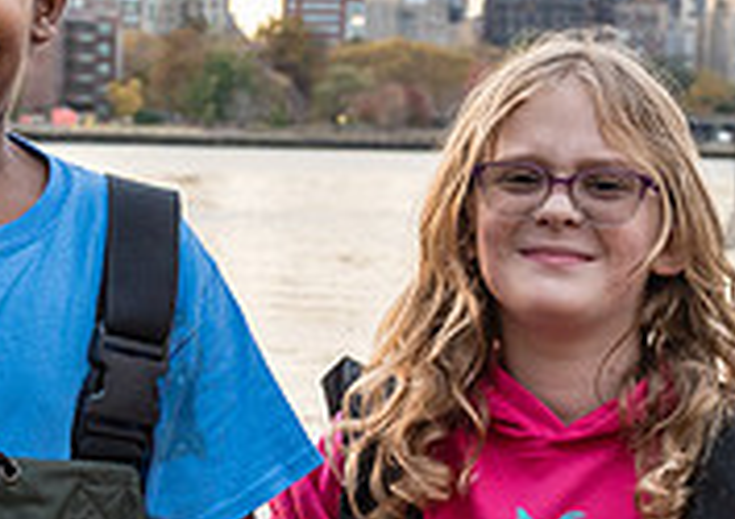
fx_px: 2724
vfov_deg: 10.9
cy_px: 329
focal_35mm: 131
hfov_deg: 15.3
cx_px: 197
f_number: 4.5
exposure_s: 1/160
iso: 800
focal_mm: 32
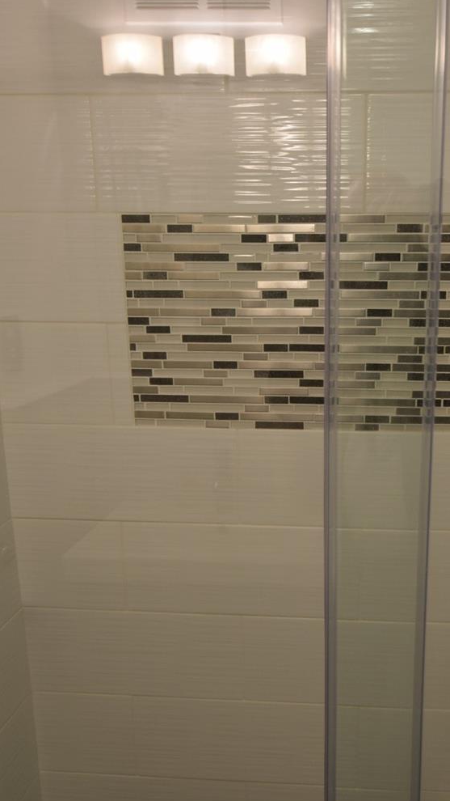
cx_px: 335
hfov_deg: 30.0
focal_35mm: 39
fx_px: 827
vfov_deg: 51.1
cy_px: 502
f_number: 4
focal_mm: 16
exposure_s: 1/60
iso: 400
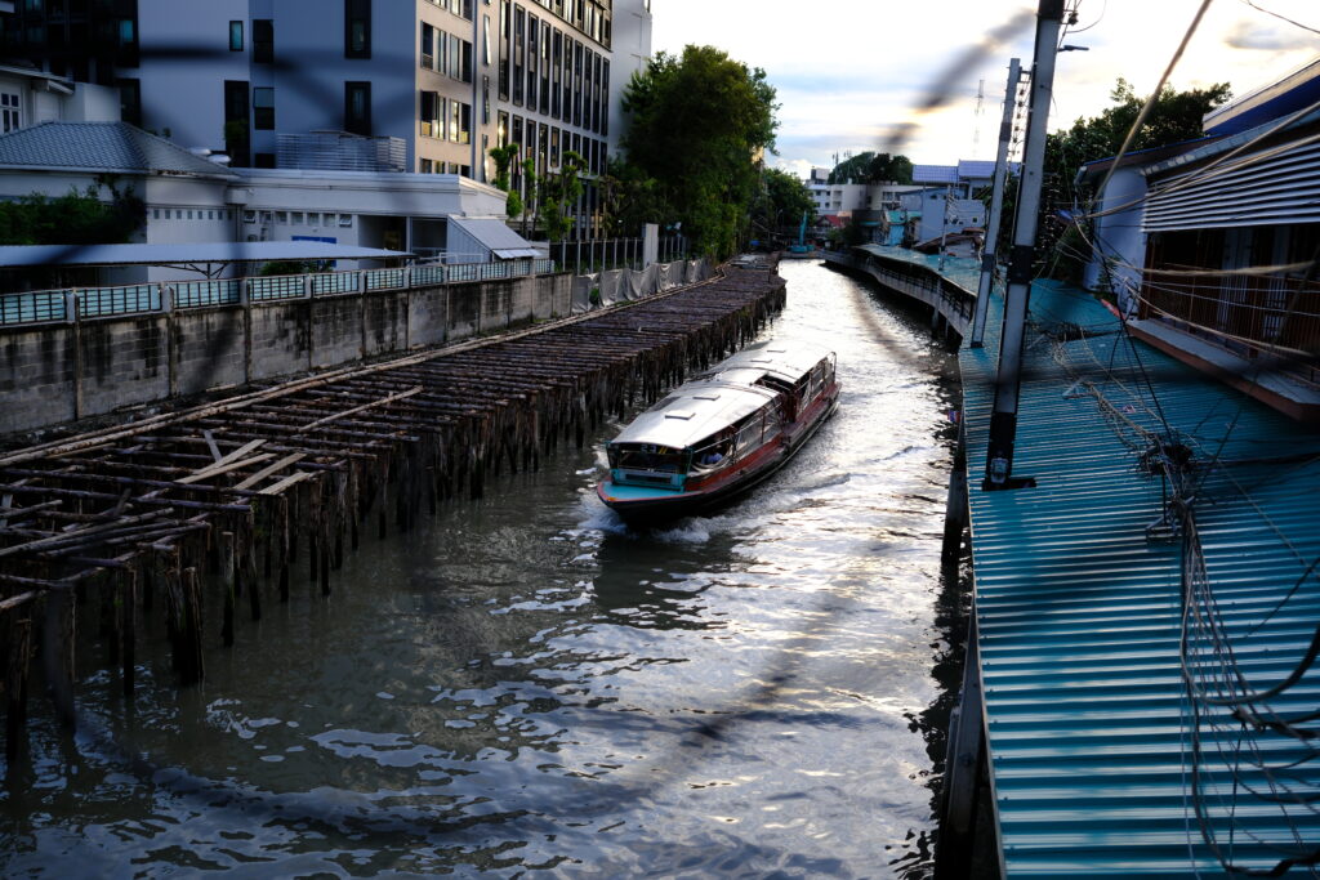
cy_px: 440
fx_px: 1283
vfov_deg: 37.9
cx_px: 660
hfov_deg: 54.4
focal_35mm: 35
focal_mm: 23
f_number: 2.8
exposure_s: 1/160
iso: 125
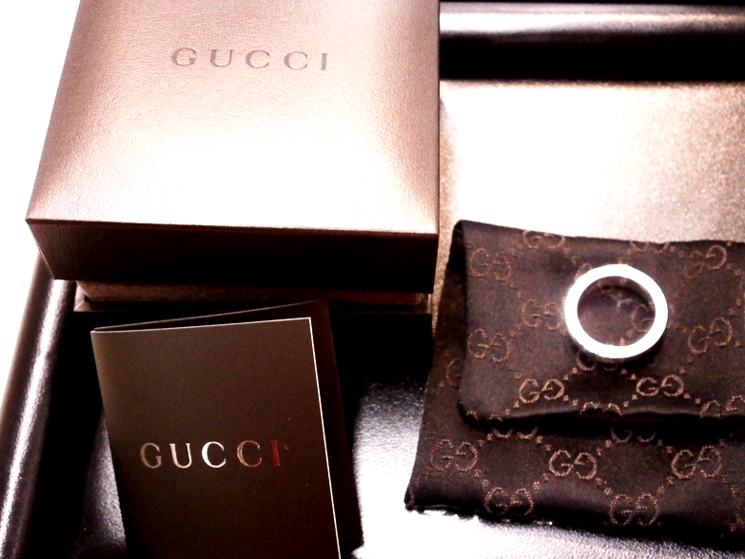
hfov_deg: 39.6
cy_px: 277
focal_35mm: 48
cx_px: 371
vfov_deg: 30.3
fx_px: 1034
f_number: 3.4
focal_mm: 8.3
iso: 800
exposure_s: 1/40
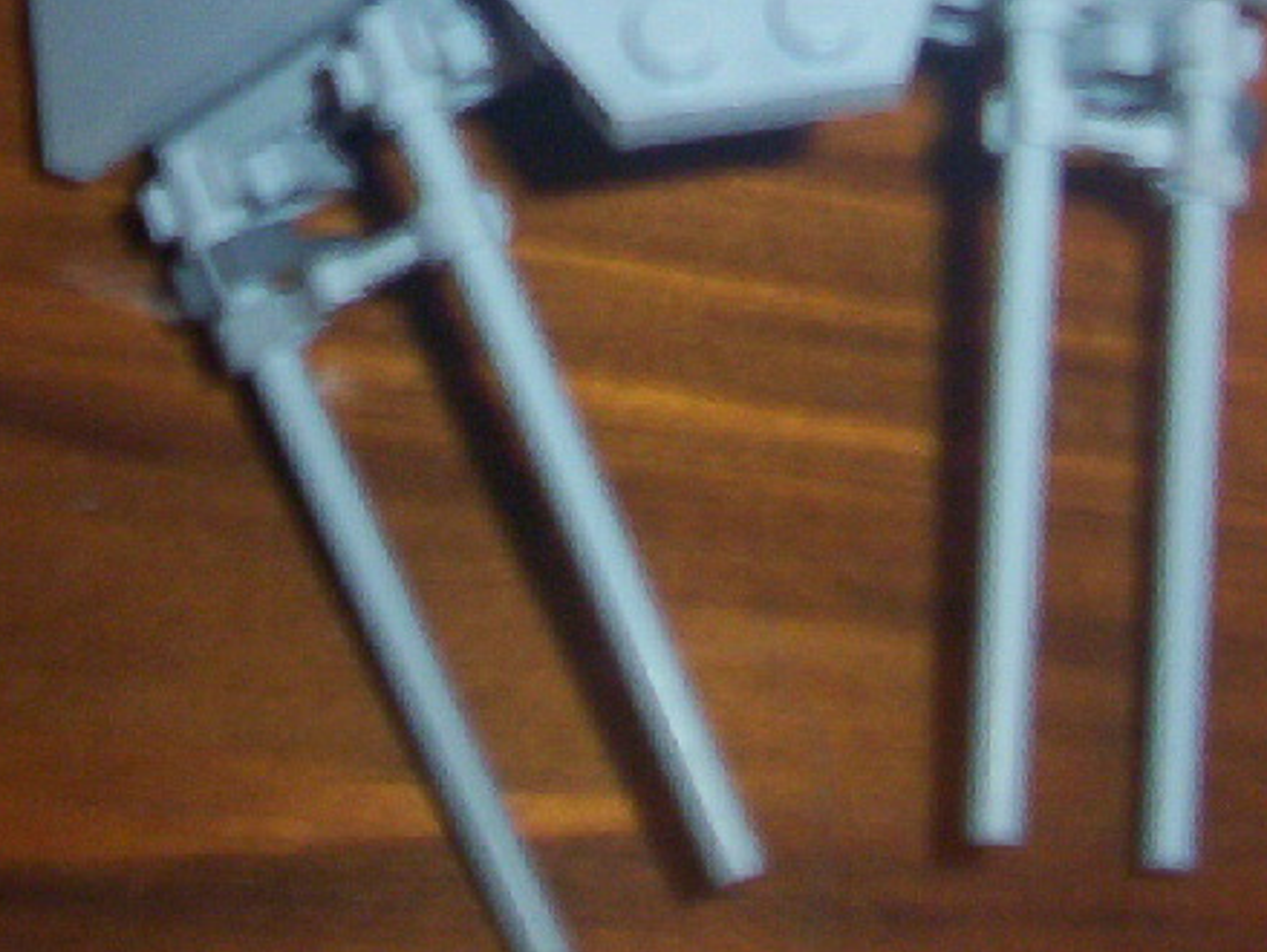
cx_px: 519
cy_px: -136
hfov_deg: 20.2
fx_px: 3553
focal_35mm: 97
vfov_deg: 14.8
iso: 140
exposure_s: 1/30
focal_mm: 5.54
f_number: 2.76
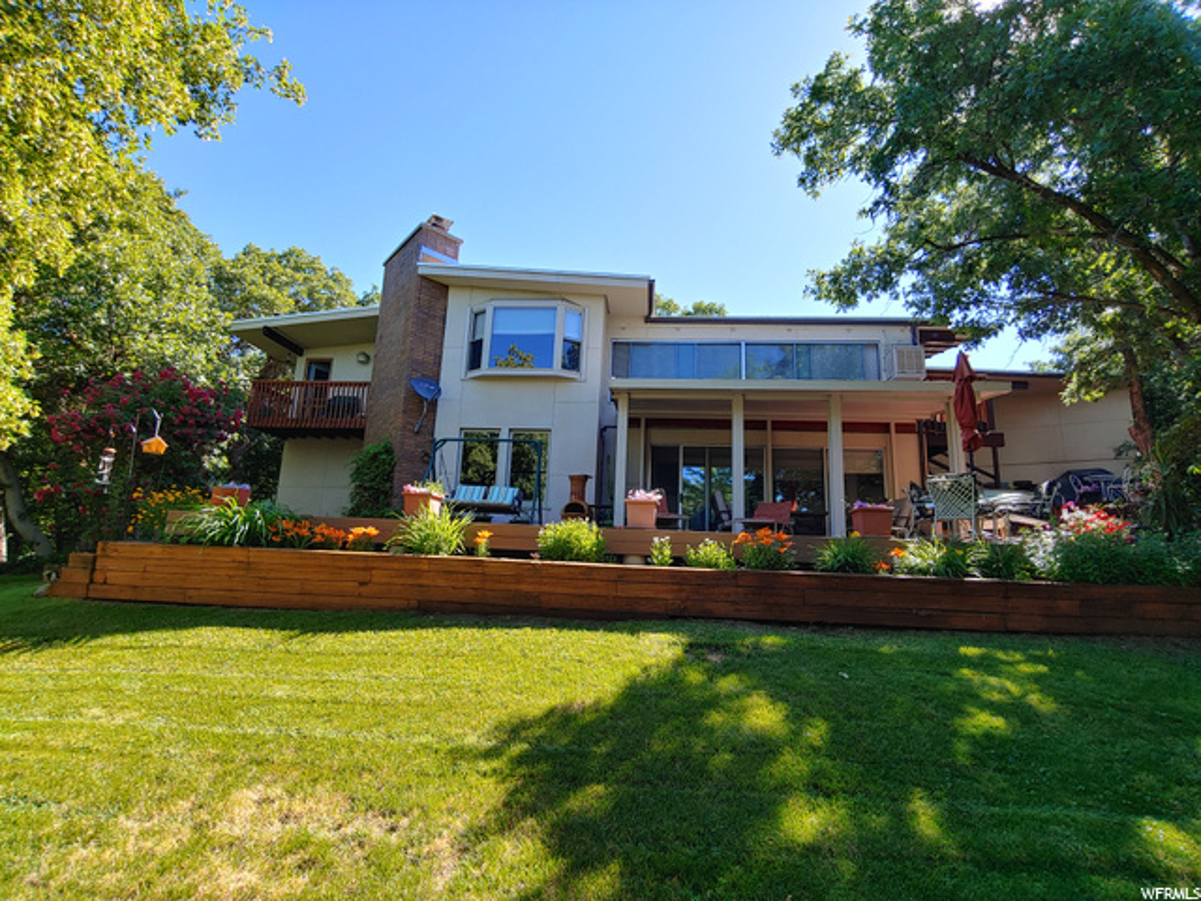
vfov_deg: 78.1
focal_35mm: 16
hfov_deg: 94.5
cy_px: 450
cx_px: 600
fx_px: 555
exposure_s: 1/287
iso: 50
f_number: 1.9
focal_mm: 2.18
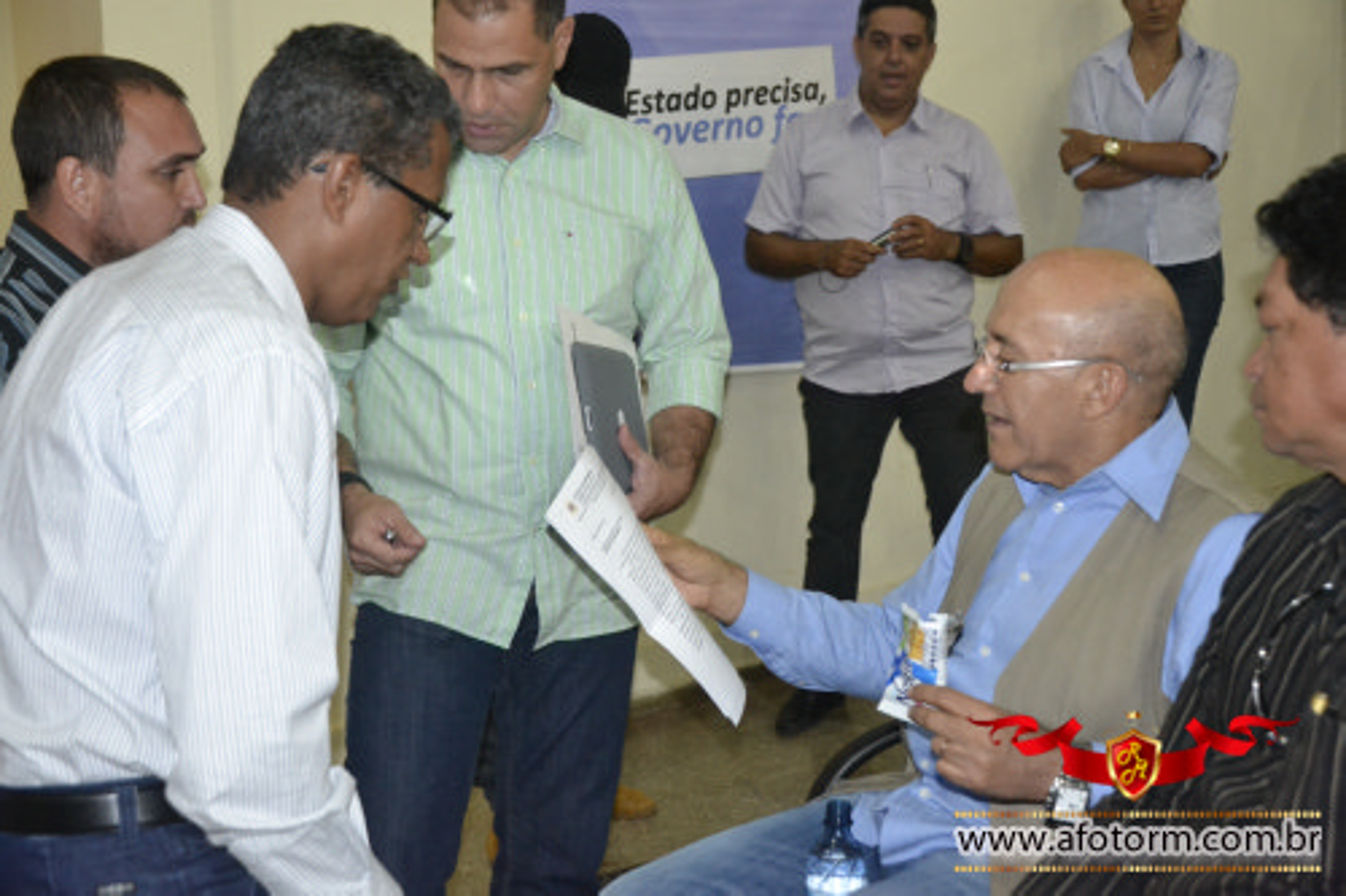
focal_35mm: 48
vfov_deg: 28.1
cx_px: 673
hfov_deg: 41.1
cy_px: 448
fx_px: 1794
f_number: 4.2
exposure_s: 1/60
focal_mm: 32
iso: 3200
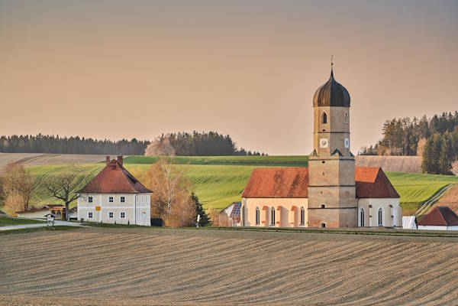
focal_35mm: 158
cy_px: 153
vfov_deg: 8.7
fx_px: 2010
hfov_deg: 13.0
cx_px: 229
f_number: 8
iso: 200
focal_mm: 158
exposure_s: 1/125
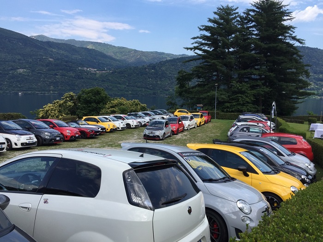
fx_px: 271
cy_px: 121
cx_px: 162
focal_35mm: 29
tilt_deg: -6.6
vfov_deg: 48.2
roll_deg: -1.0
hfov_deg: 61.7
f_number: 2.2
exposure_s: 1/1236
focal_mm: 4.15
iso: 32
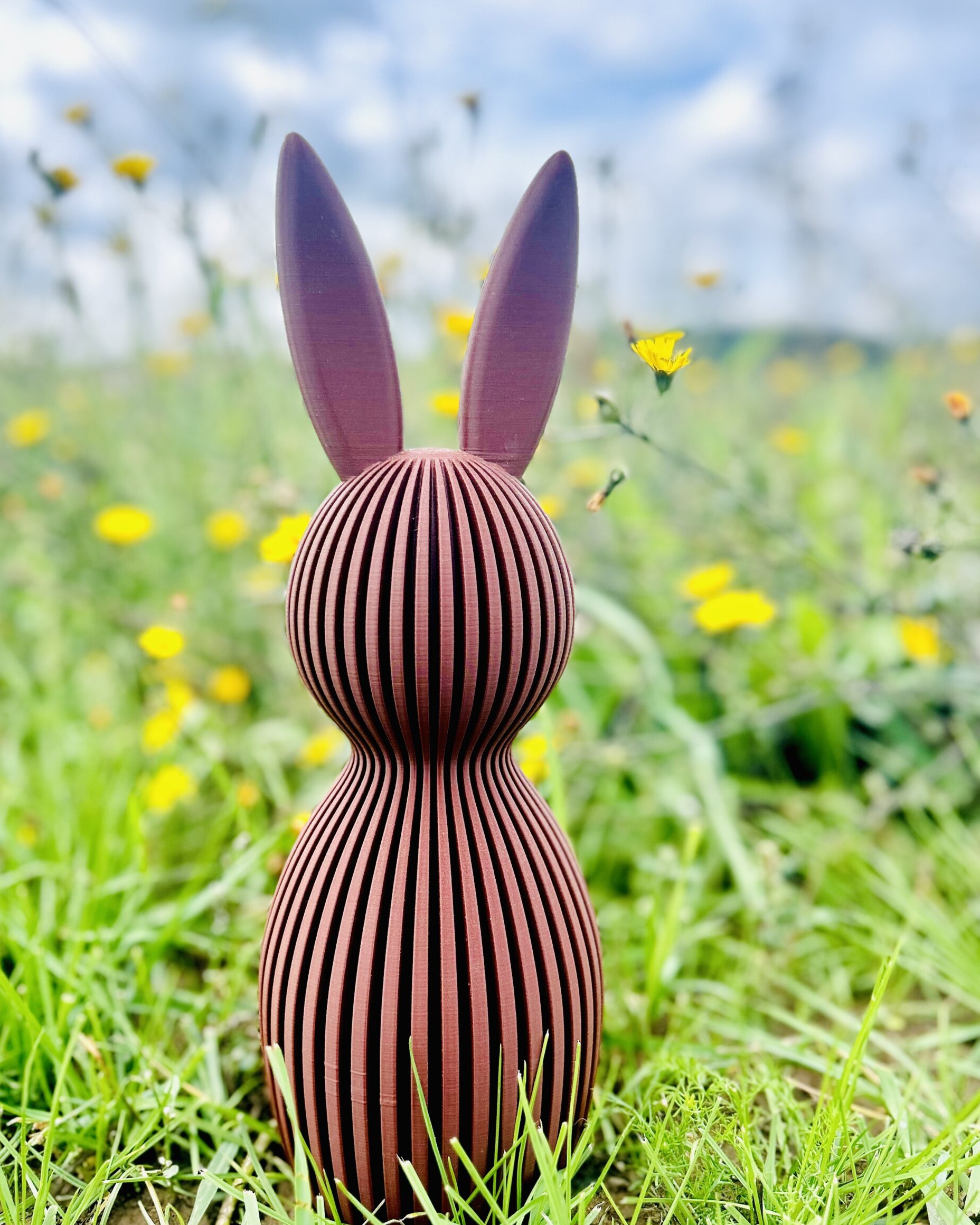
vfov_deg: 62.2
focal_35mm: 28
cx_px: 475
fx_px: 1015
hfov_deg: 51.5
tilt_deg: -12.7
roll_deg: -0.2
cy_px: 626
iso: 50
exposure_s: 1/2045
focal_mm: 5.7
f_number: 1.5
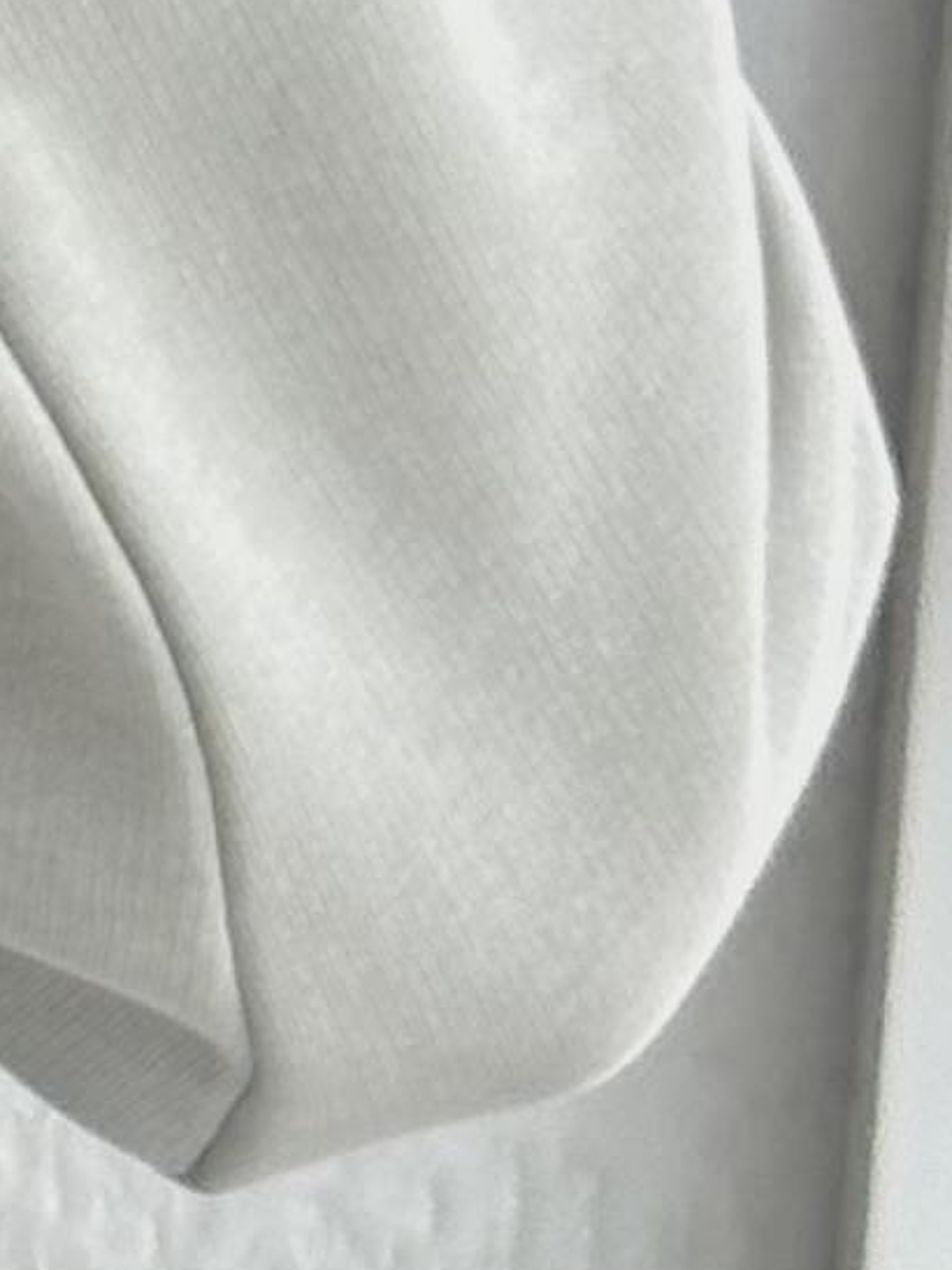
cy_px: -1184
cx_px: -1995
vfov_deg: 5.5
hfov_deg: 4.1
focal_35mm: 354
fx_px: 12986
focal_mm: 6.86
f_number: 1.78
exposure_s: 1/119
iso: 80
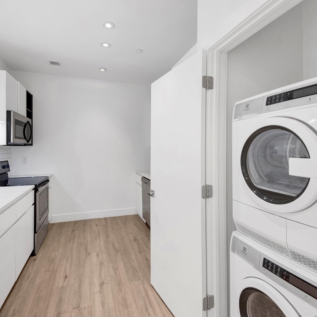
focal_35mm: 16
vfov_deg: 87.4
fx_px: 166
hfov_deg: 85.3
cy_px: 158
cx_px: 114
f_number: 8
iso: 100
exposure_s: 1.3
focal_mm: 8
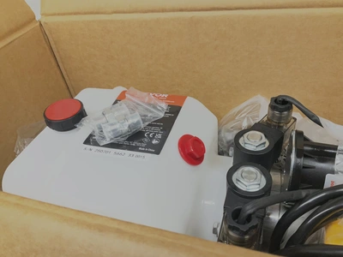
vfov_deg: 48.2
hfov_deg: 61.7
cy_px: 128
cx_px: 172
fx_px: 287
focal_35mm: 29
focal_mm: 3
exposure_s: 1/120
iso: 50
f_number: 1.8
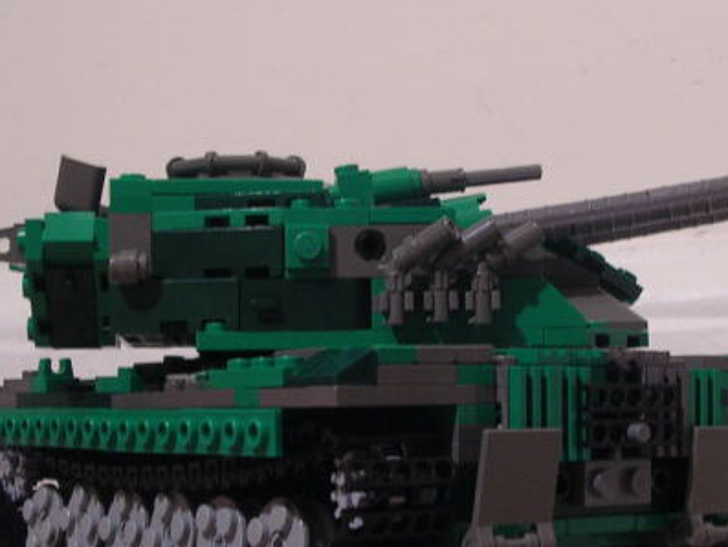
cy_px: 270
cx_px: 480
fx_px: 1662
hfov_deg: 24.6
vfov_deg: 18.7
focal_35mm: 79
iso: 200
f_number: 3.1
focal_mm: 7.5
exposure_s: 1/3.6
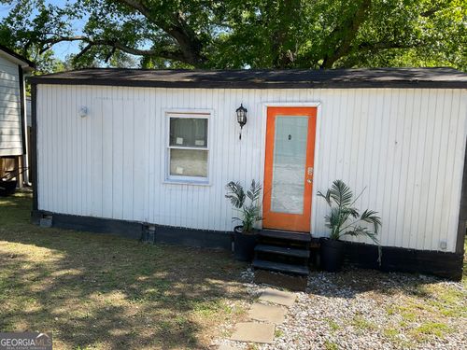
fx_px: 391
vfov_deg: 48.2
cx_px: 234
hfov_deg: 61.7
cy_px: 175
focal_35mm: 29
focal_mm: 3
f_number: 1.8
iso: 16
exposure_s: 1/770
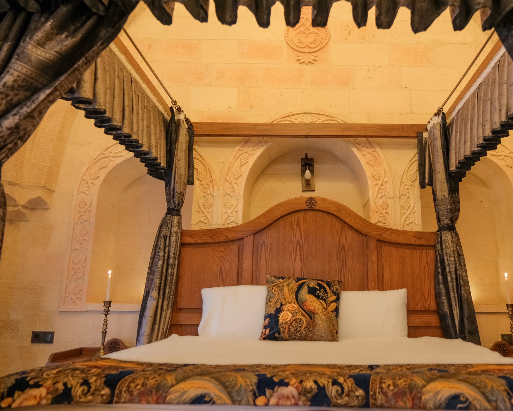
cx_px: 308
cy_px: 209
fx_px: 425
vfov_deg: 51.5
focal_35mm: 28
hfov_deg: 61.7
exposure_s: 1/125
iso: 1600
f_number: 2.8
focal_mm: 16
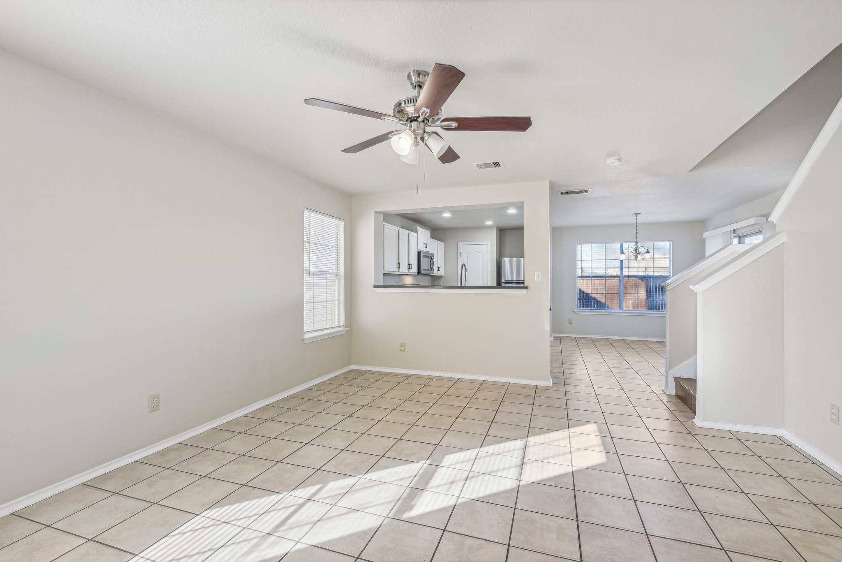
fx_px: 374
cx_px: 421
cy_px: 281
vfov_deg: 73.8
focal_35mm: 16
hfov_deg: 96.7
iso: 400
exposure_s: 1/30
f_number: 8
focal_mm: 16
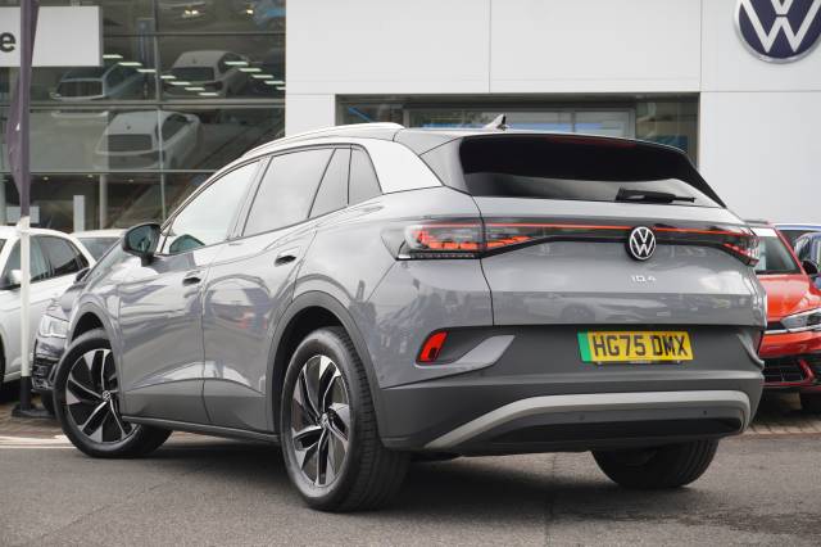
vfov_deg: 21.1
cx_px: 410
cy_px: 274
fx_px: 1470
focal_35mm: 64
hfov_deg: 31.2
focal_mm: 43
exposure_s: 1/80
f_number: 5.6
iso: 100
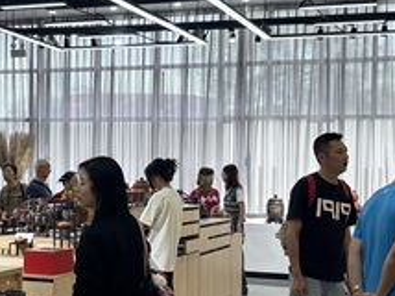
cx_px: 66
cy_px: 164
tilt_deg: +0.3
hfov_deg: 24.3
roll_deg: -0.8
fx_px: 900
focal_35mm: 79
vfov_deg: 18.6
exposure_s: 1/170
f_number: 1.6
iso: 125
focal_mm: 5.96
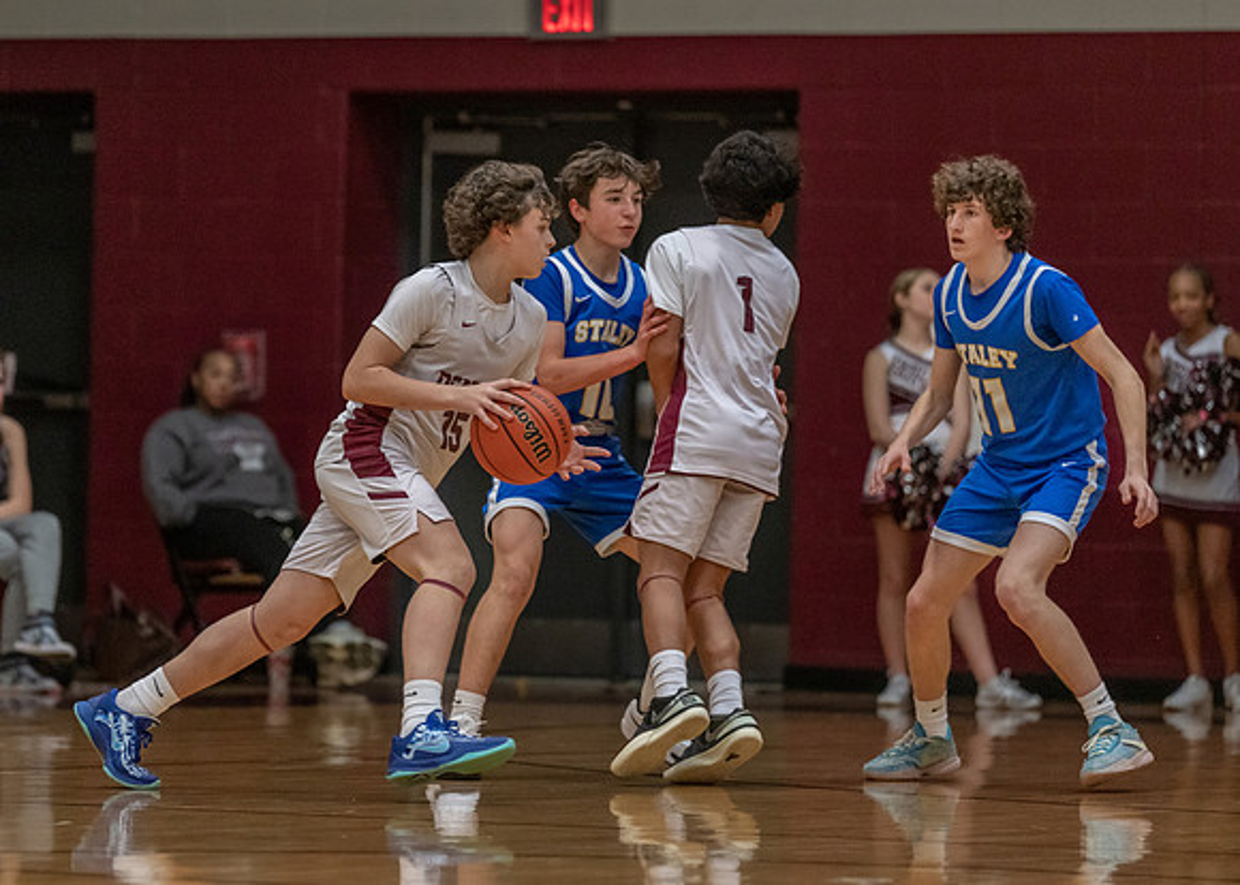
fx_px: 9315
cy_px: 393
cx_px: 415
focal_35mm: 265
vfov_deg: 5.4
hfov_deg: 7.6
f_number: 2.8
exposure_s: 1/1000
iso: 2500
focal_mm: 200
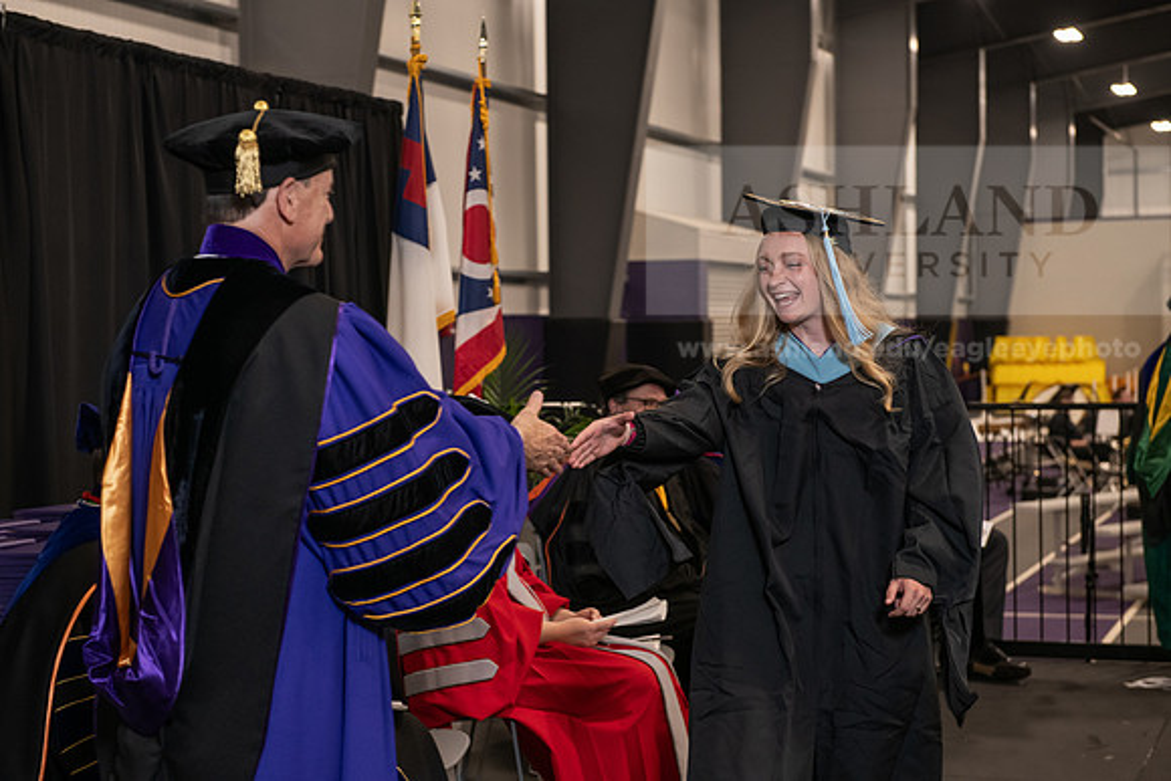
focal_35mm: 70
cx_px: 586
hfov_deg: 28.8
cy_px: 390
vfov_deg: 19.5
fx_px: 2277
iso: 2000
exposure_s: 1/125
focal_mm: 70
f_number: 5
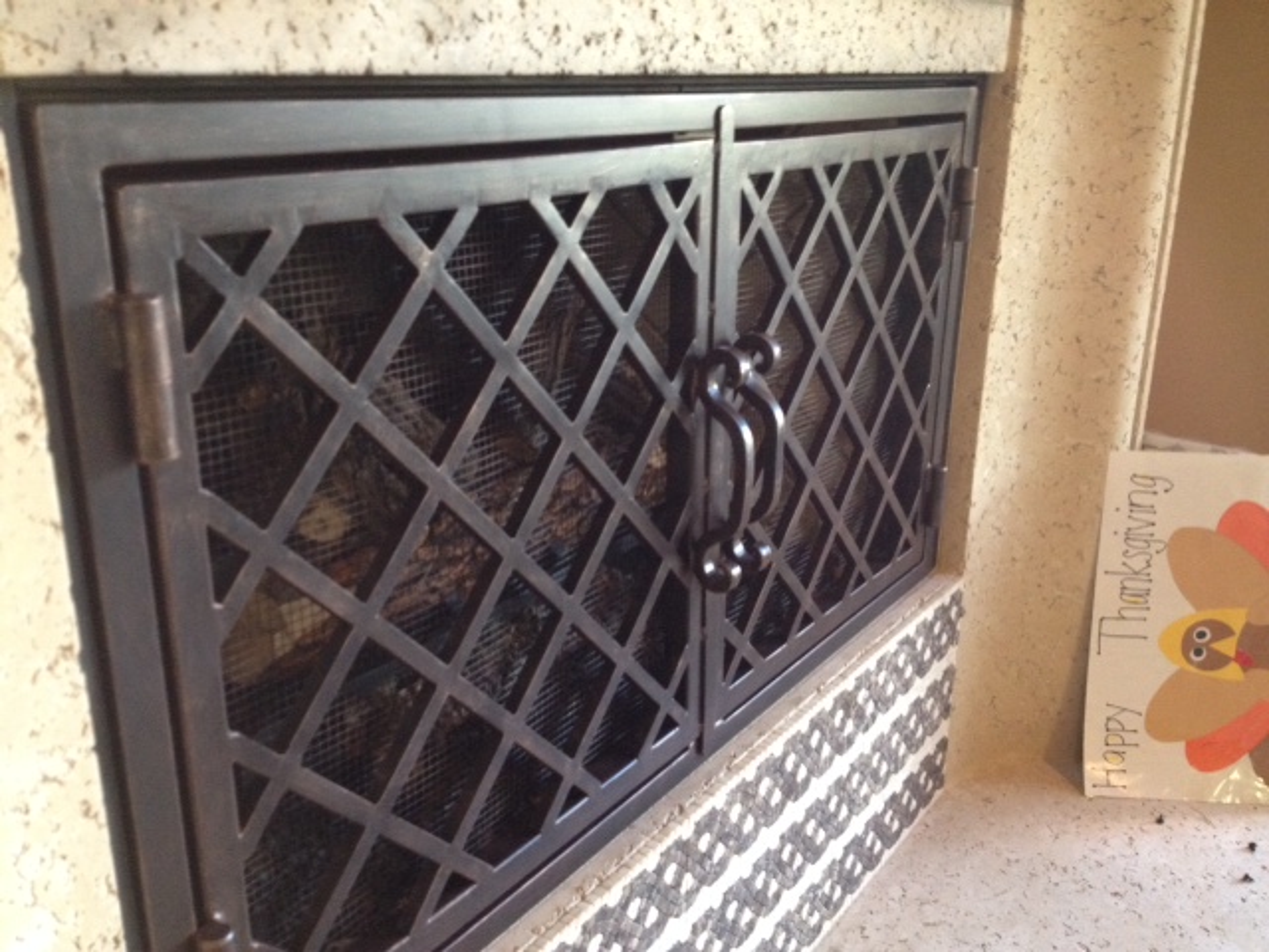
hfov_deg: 52.6
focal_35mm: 35
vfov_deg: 40.7
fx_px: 1283
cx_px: 634
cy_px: 476
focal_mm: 4.28
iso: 320
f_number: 2.4
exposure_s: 1/20
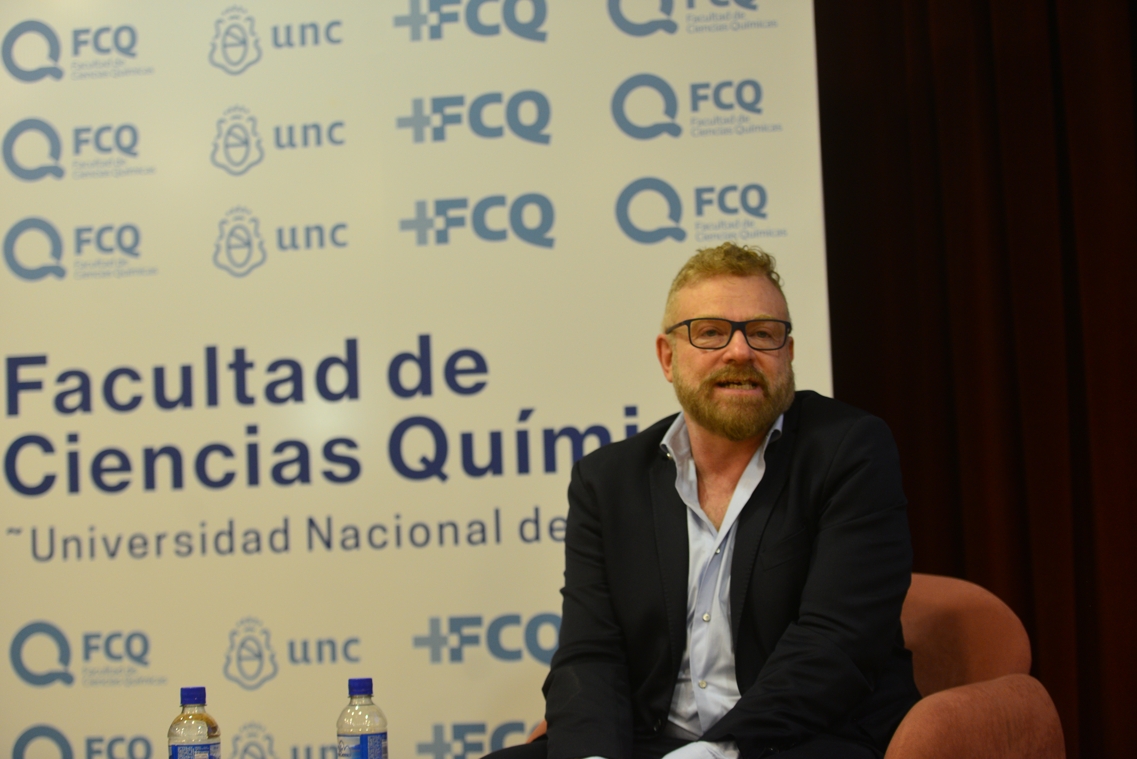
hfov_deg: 28.8
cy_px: 380
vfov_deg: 19.5
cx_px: 568
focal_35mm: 70
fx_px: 2211
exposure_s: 1/125
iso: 1250
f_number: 2.8
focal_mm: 70
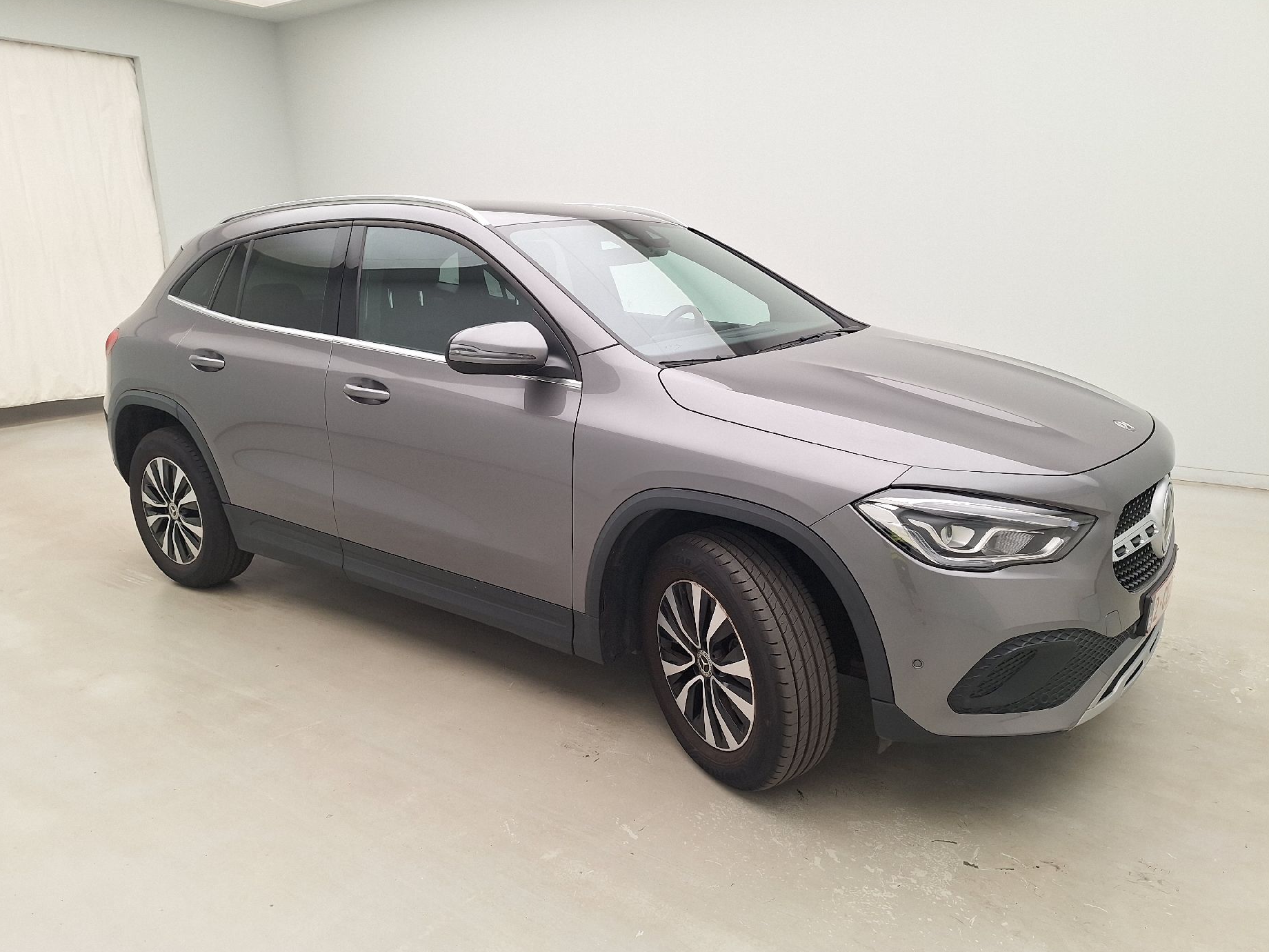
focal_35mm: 24
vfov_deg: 56.8
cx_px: 649
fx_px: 880
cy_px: 482
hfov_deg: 71.6
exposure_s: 1/100
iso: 50
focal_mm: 5.54
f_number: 1.8
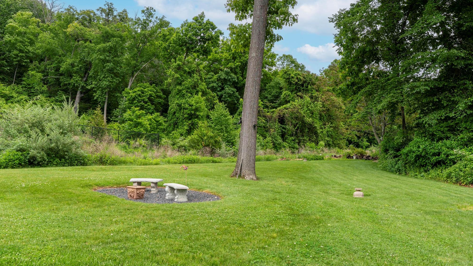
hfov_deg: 64.3
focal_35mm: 30
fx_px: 376
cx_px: 232
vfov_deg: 38.9
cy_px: 125
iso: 400
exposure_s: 1/200
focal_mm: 28
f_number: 9
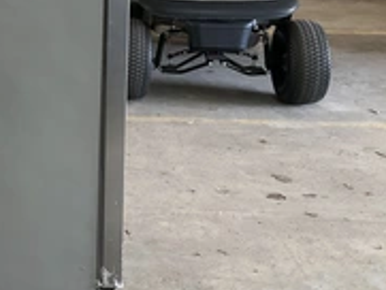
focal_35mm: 64
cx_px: -4
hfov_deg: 28.3
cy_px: 30
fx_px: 714
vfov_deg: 22.4
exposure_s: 1/60
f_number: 1.8
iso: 100
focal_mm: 3
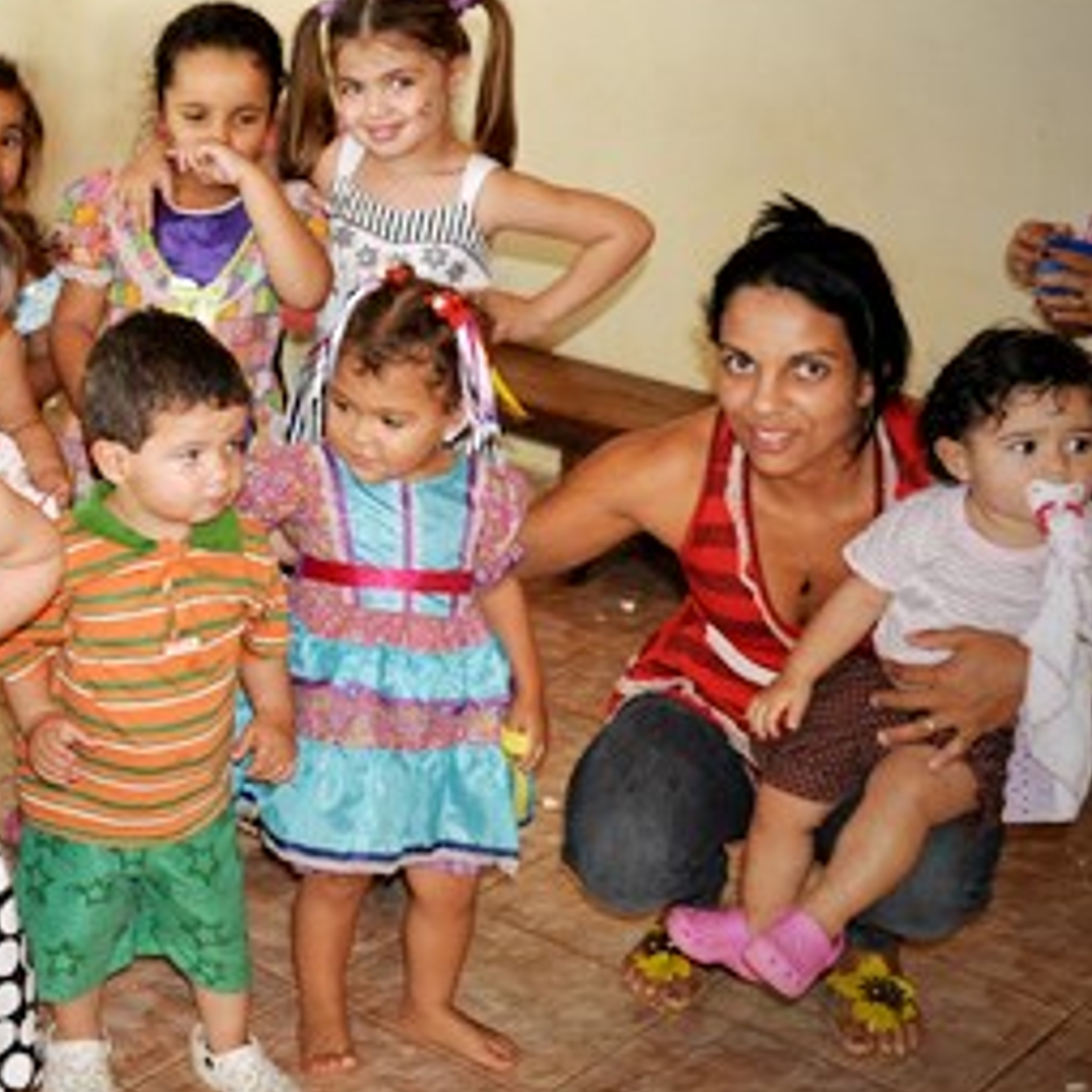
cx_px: -227
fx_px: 2466
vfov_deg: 24.9
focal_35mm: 69
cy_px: 394
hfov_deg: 22.9
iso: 800
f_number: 3.8
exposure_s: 1/60
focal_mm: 21
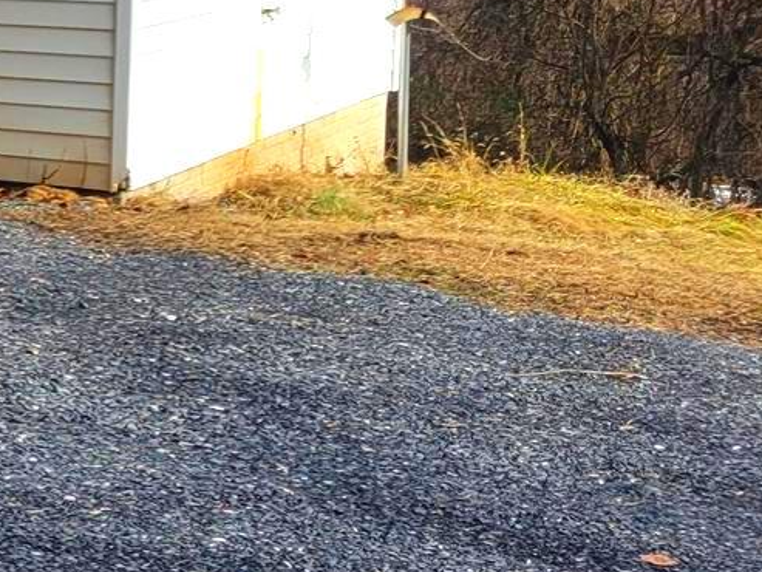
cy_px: 25
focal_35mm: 108
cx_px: -802
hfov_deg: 14.7
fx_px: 2378
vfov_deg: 13.6
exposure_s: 1/1606
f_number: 1.8
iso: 40
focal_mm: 5.4
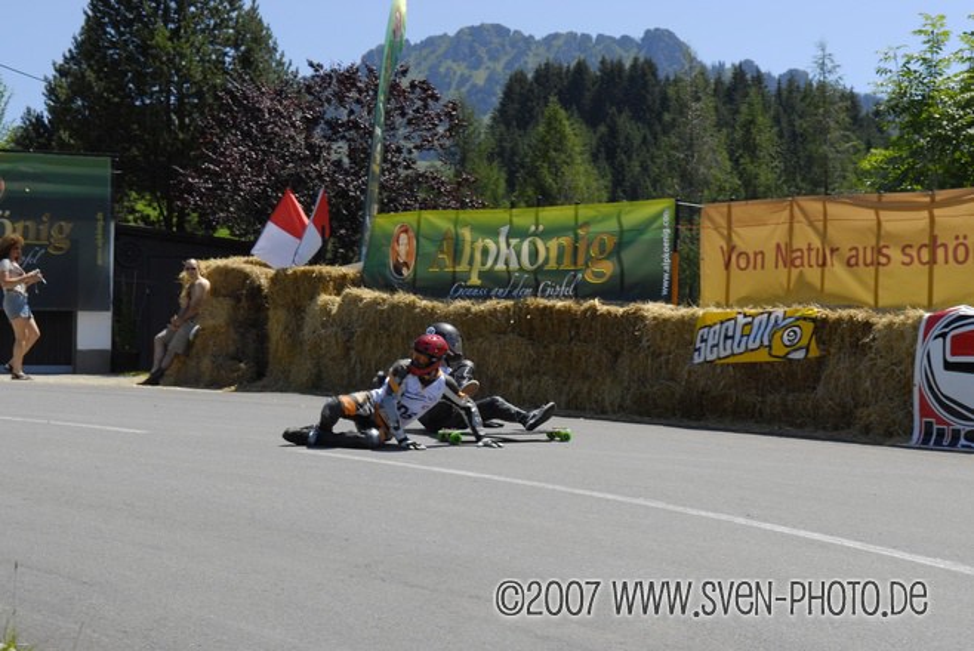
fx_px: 1787
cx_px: 487
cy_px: 326
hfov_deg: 30.5
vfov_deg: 20.7
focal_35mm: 66
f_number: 8
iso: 250
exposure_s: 1/320
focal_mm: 44
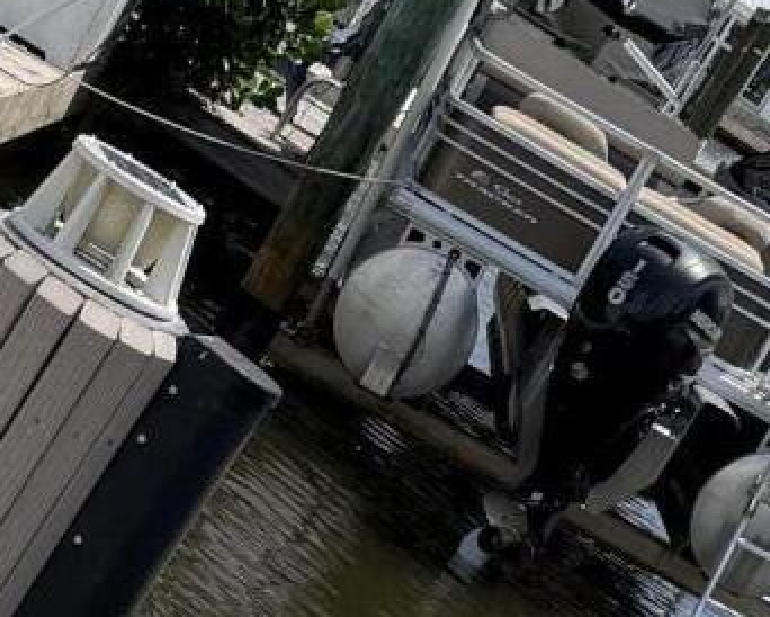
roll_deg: -33.6
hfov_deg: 14.0
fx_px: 3124
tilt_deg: -20.8
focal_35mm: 137
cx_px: 158
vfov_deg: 10.5
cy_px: 1178
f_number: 1.78
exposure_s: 1/6173
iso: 80
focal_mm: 6.76
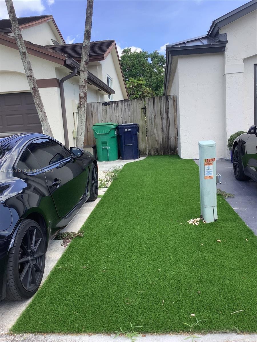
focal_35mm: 31
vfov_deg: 58.4
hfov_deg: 45.4
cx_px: 128
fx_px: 307
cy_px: 171
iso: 25
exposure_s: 1/301
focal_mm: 3.3
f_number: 2.4
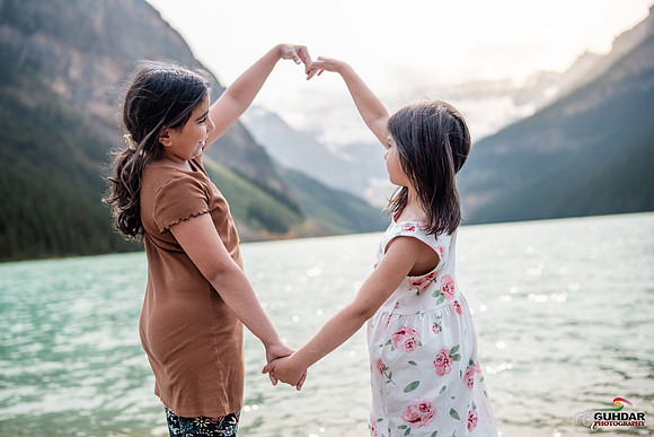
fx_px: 636
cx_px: 327
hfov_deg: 54.4
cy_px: 218
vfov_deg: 37.9
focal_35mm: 35
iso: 200
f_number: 2
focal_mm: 35
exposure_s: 1/4000
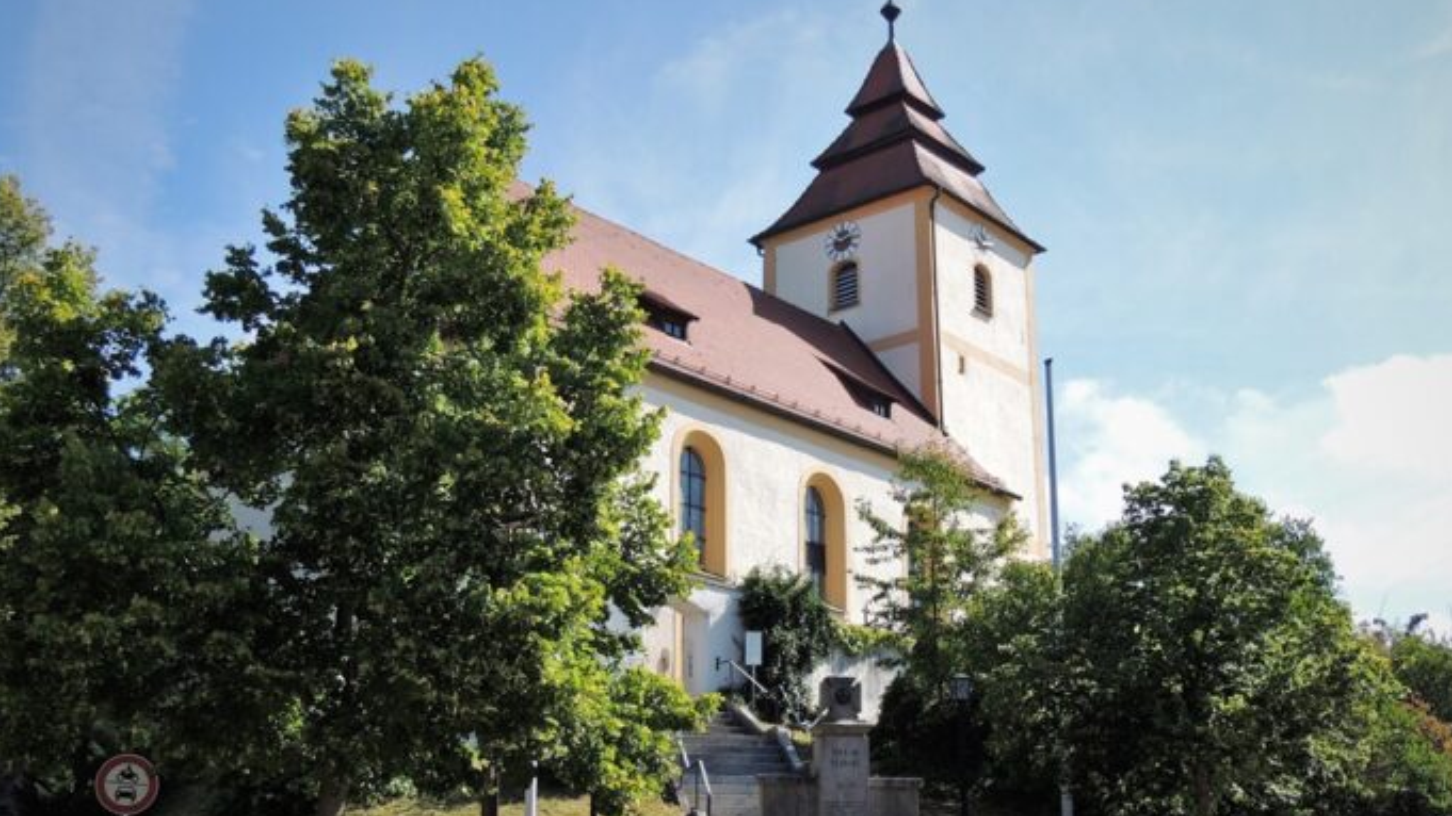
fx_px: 1655
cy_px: 522
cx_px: 744
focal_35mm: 43
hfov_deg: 47.4
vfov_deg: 27.6
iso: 100
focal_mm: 6.2
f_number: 3.3
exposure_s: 1/800
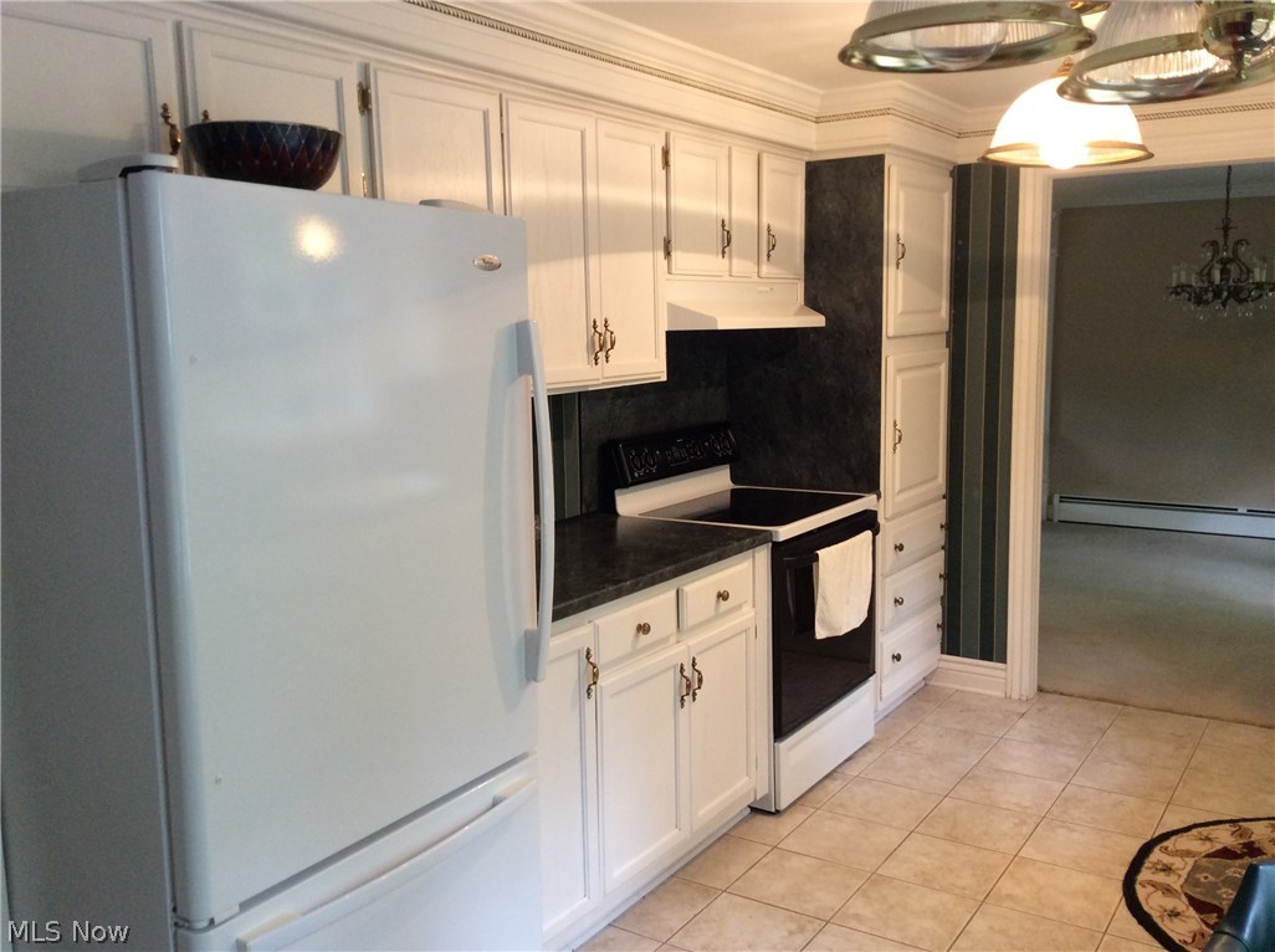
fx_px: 1177
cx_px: 638
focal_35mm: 32
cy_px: 476
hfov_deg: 56.9
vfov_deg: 44.0
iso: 80
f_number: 2.4
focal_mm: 3.3
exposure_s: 1/24
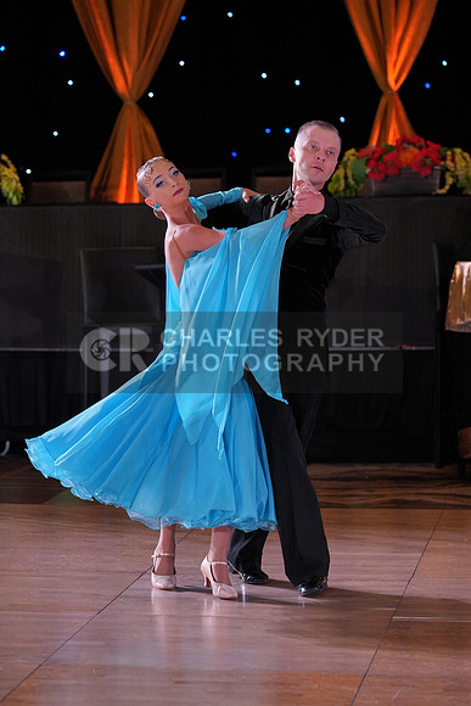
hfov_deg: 9.9
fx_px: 2726
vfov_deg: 14.8
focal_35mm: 139
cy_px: 353
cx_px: 236
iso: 2000
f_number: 4
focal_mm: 139
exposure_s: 1/500
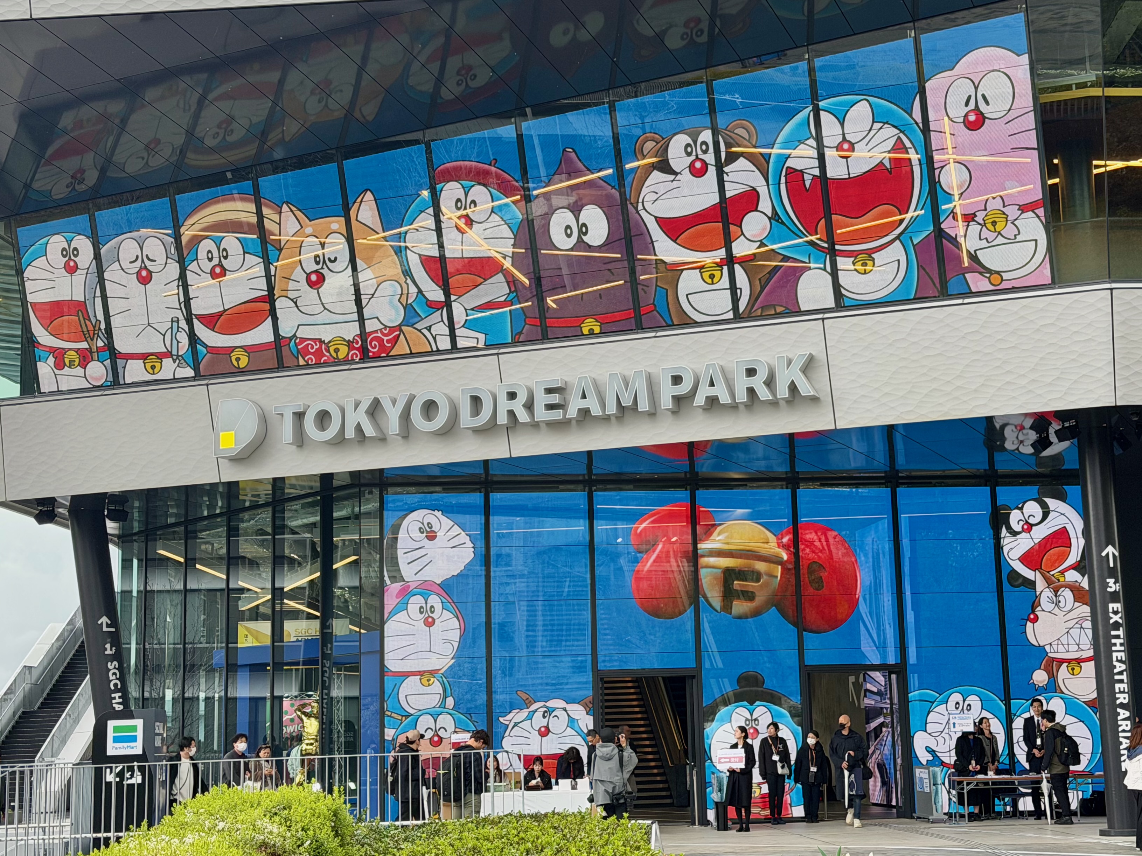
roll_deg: +0.8
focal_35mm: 48
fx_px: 1583
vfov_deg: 30.3
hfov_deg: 39.7
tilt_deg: +10.2
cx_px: 571
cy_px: 428
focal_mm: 6.76
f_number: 1.78
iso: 64
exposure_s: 1/437
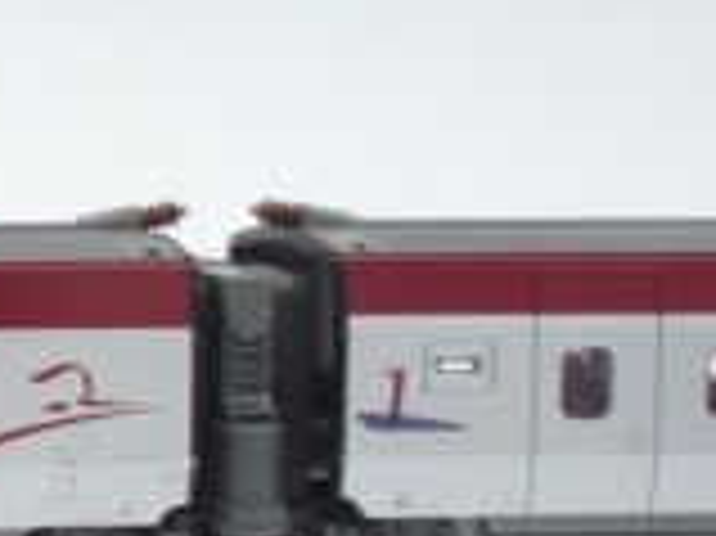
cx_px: -788
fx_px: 3493
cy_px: 419
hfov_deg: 10.6
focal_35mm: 169
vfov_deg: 8.8
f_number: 7.1
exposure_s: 1/160
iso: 320
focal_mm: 7.4
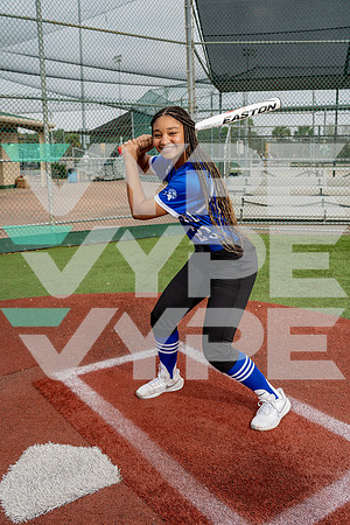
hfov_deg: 37.9
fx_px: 510
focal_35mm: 35
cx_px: 175
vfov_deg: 54.4
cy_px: 262
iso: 80
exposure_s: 1/200
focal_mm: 35
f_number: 5.6
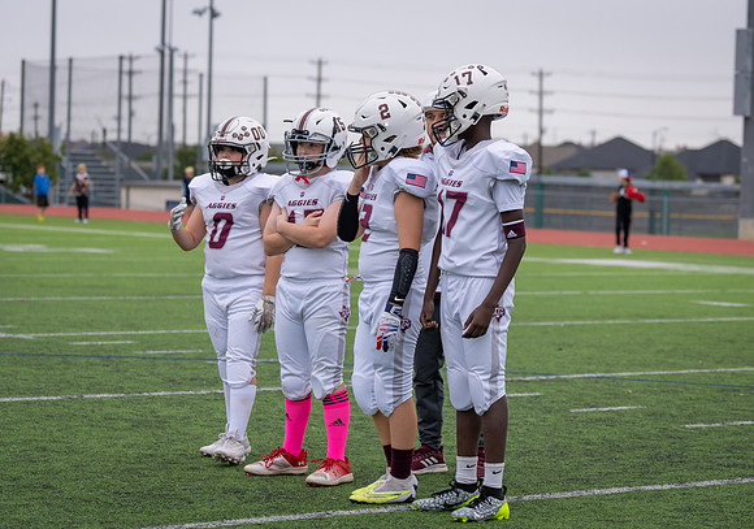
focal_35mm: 110
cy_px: 236
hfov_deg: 18.3
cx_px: 409
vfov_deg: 12.9
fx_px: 2335
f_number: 2.8
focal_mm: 70
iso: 100
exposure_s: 1/320
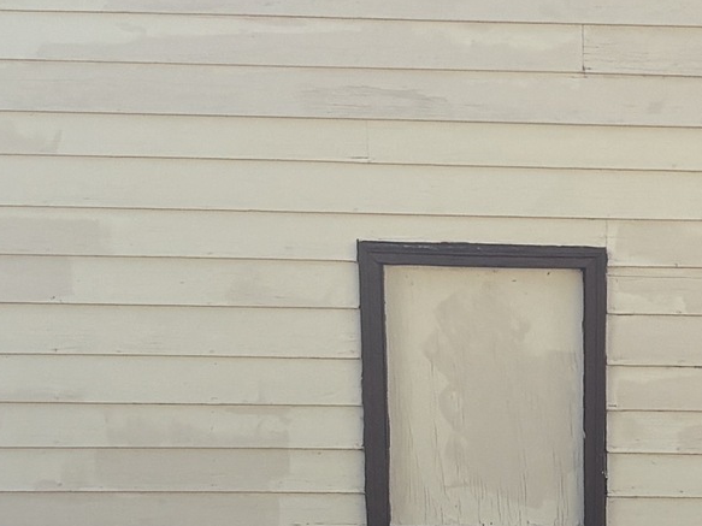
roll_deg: -0.9
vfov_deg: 10.8
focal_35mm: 137
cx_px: 932
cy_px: 448
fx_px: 2778
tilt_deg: -8.7
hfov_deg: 13.8
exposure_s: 1/1135
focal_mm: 5.96
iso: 50
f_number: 1.6
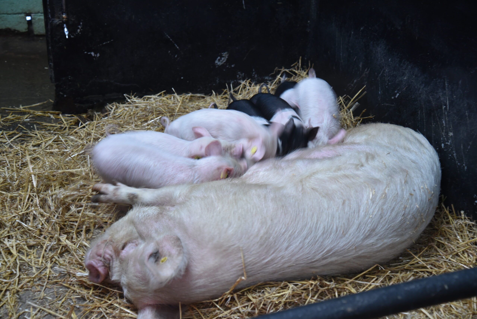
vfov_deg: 23.4
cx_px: 238
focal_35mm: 58
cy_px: 160
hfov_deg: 34.5
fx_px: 769
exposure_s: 1/13
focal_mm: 58
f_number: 4.5
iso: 1600
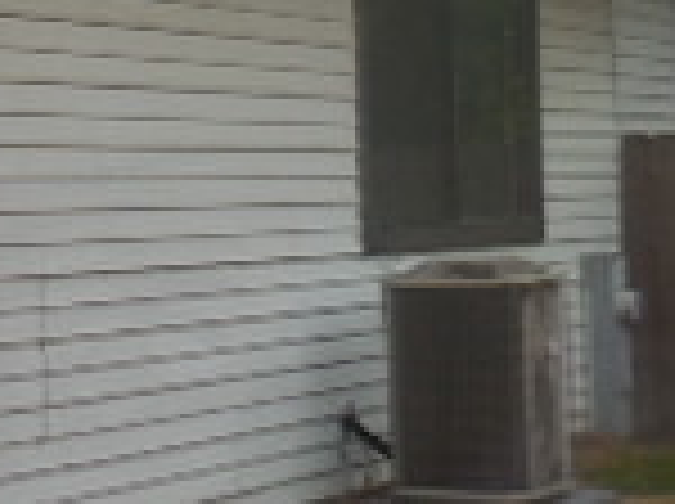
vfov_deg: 13.7
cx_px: 72
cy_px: 36
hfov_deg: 18.1
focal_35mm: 107
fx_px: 2083
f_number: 3.3
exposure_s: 1/640
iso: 125
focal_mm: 4.5
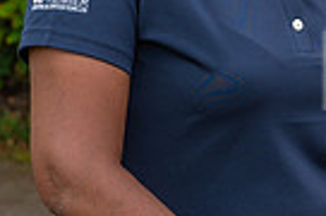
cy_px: -41
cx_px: 633
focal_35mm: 299
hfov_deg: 6.7
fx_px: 2701
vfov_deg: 4.6
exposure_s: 1/160
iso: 160
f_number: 7.1
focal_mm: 70
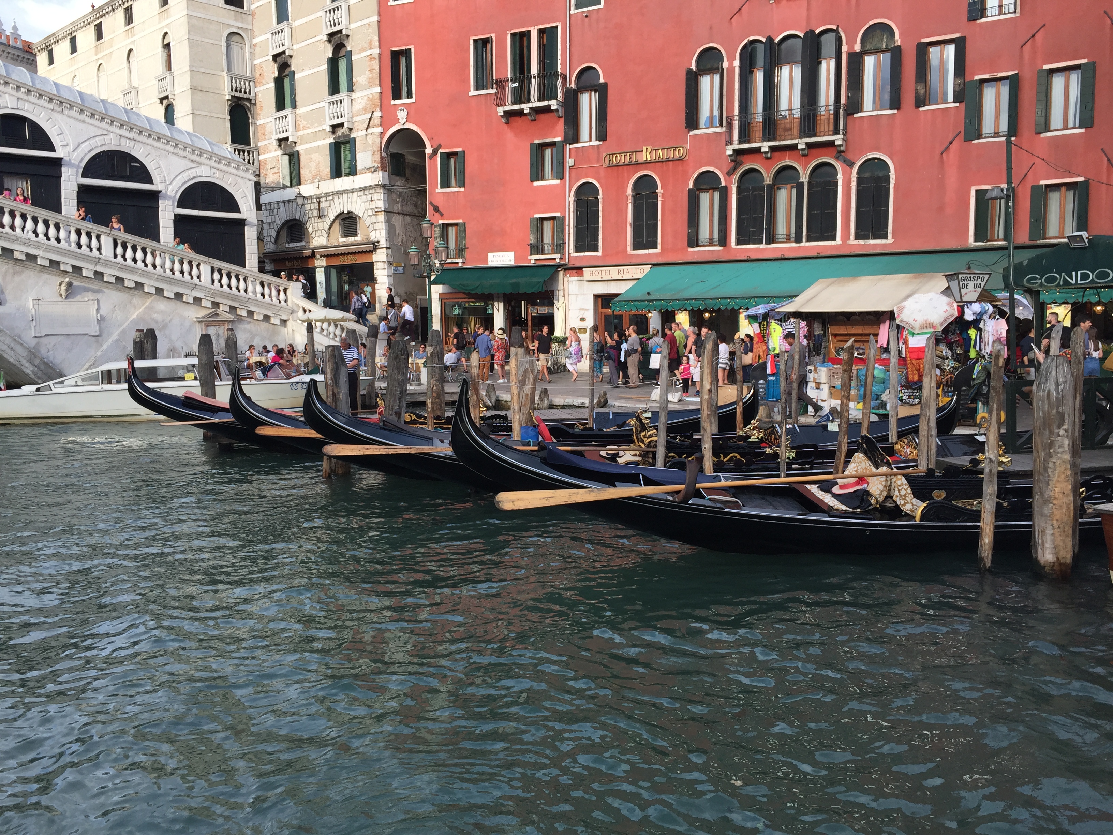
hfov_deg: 61.7
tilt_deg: -5.7
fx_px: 932
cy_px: 418
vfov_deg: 48.2
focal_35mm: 29
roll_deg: -0.1
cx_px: 556
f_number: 2.2
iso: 32
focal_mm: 4.15
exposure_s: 1/314
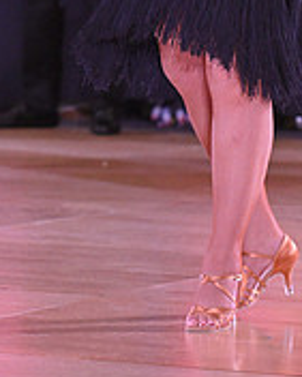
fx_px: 4153
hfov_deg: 4.2
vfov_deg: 5.2
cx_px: 65
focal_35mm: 372
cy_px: -122
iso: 3200
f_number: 5
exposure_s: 1/320
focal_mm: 120
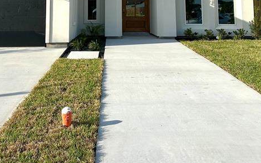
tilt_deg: +6.7
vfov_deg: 27.9
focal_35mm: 42
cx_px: 106
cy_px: -17
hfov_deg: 46.9
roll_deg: -0.1
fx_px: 299
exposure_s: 1/4545
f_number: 1.78
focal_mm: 6.86
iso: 80
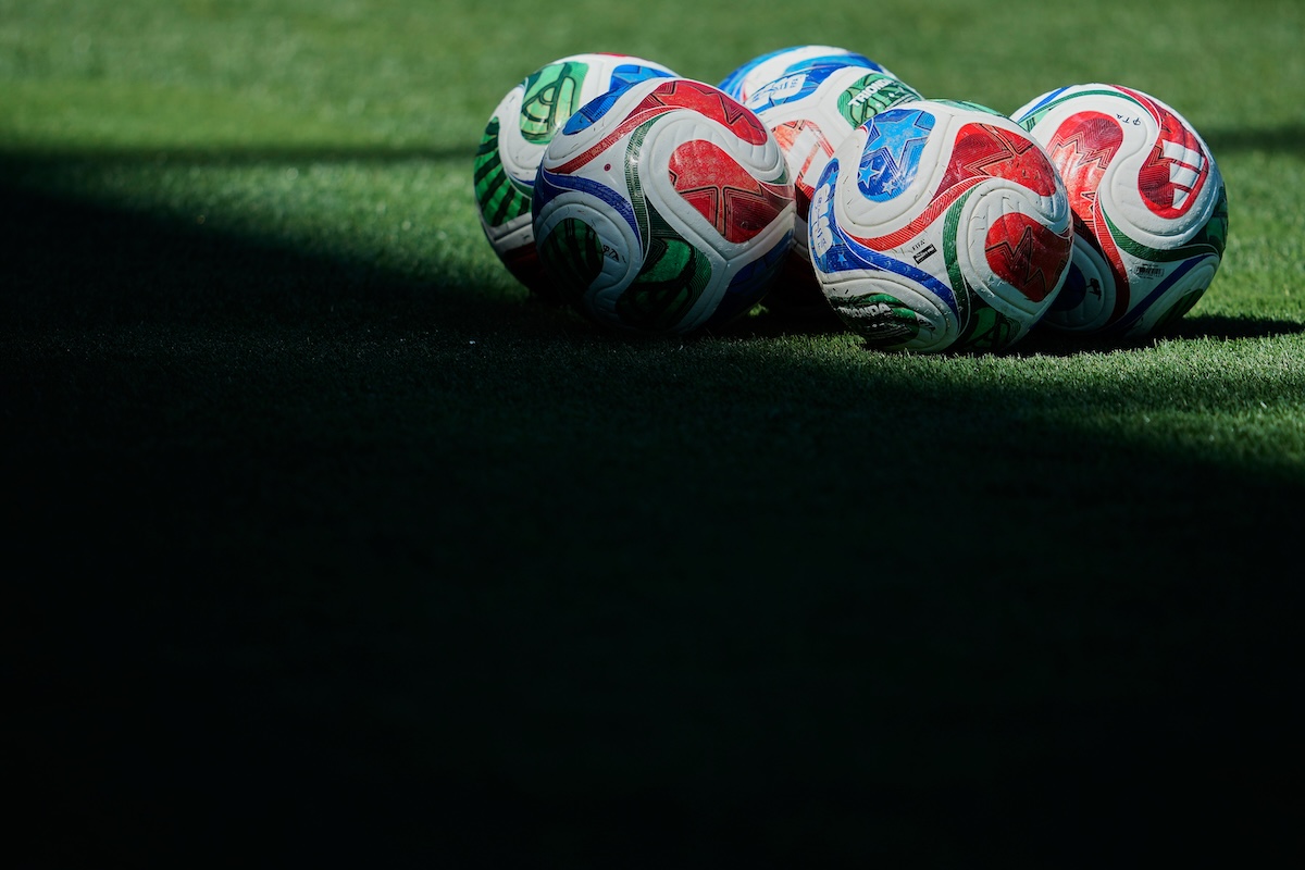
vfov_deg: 2.3
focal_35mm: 600
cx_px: 652
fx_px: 21748
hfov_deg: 3.4
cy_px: 435
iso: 100
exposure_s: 1/2500
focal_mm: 400
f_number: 2.8
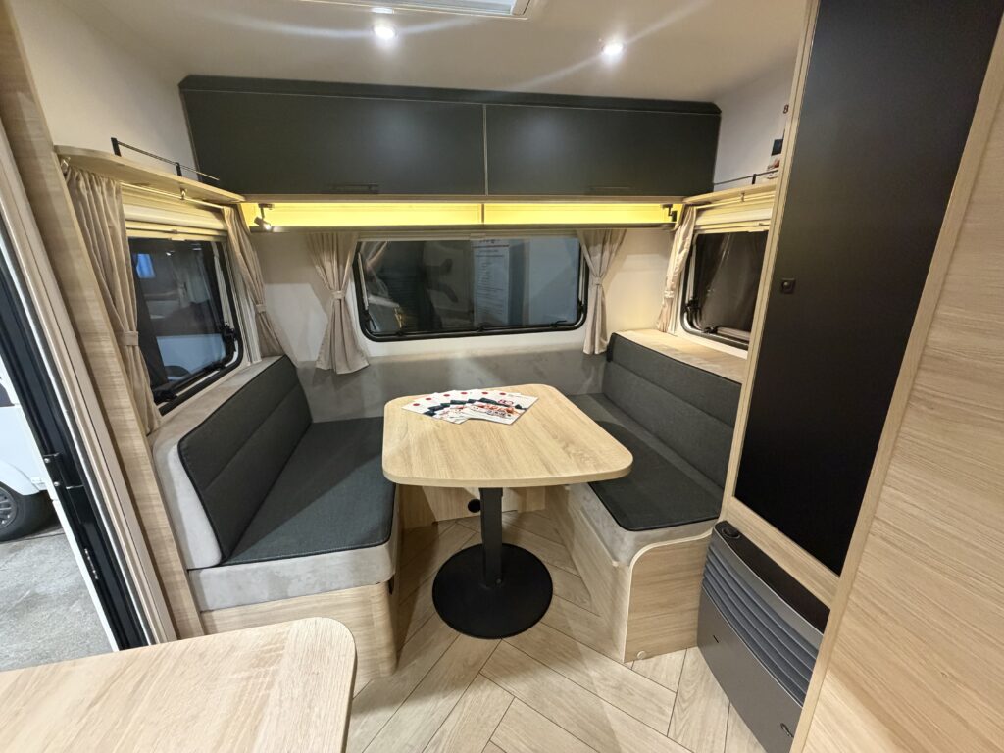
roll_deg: +0.6
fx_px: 406
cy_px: 376
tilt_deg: -16.9
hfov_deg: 102.1
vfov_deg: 85.7
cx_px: 502
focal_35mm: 14
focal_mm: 2.22
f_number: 2.2
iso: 640
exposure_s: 1/50
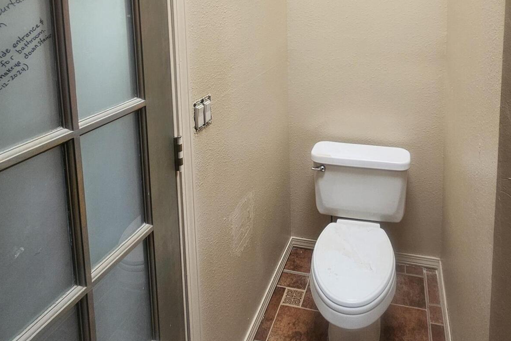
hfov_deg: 74.6
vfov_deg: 48.7
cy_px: 28
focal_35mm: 23
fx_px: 326
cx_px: 324
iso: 64
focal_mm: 2.2
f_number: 2.2
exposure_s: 1/60
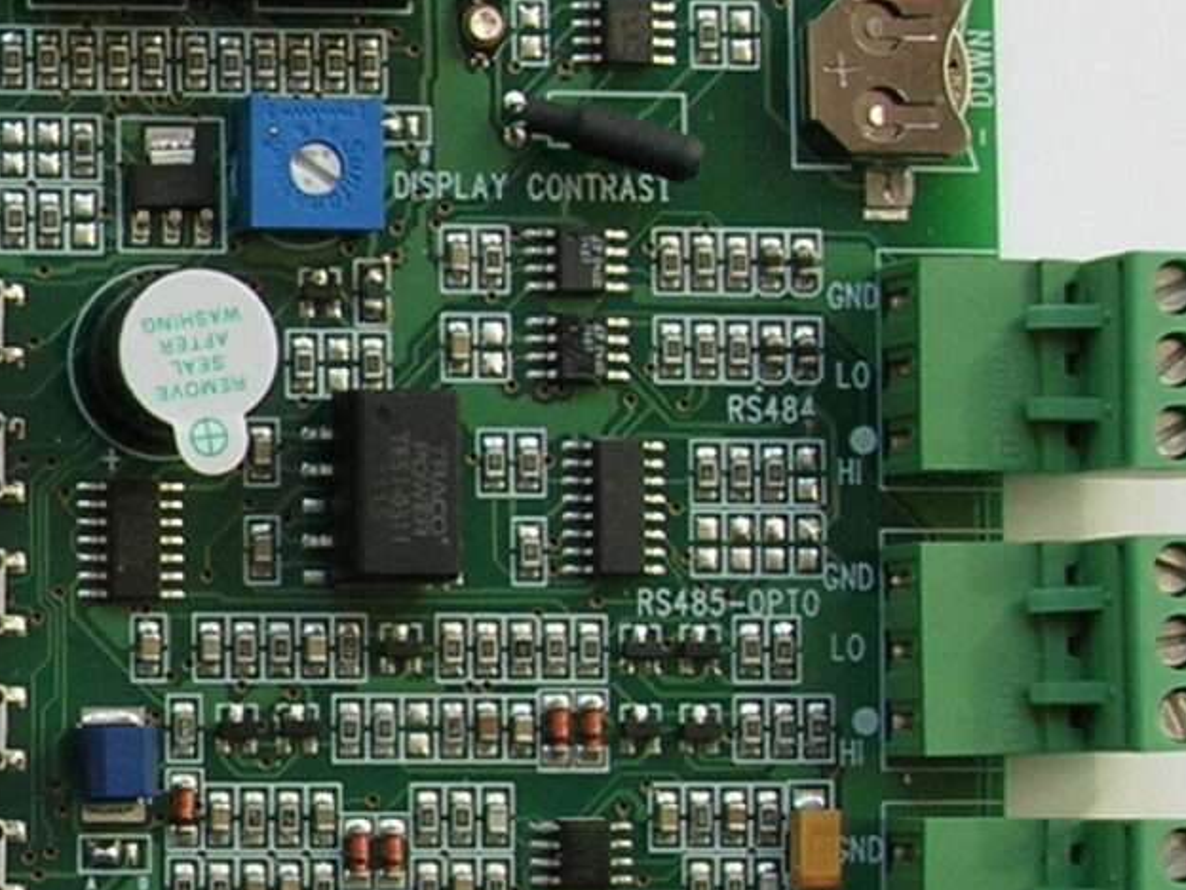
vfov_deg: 9.5
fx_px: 5345
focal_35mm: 156
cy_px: 668
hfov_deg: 11.6
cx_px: -1034
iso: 64
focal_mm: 7.8
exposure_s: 1/71.1
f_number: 4.8
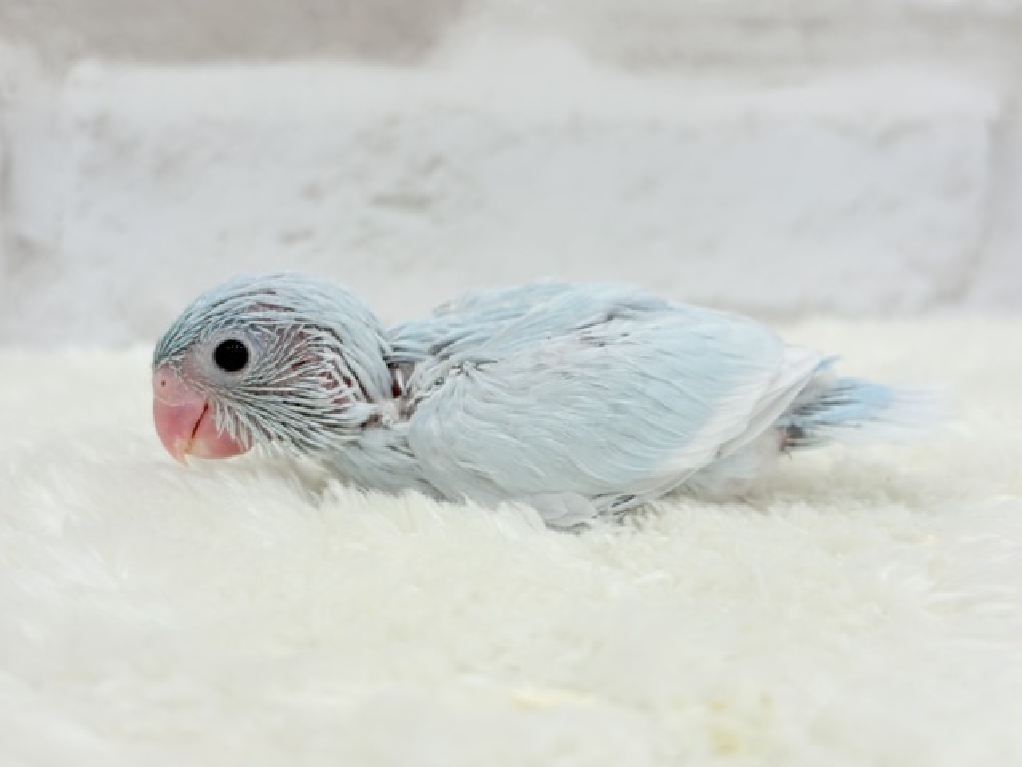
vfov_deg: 28.0
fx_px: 1535
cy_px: 384
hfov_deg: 36.8
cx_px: 511
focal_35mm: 52
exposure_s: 1/100
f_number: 1.6
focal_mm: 5.96
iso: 50
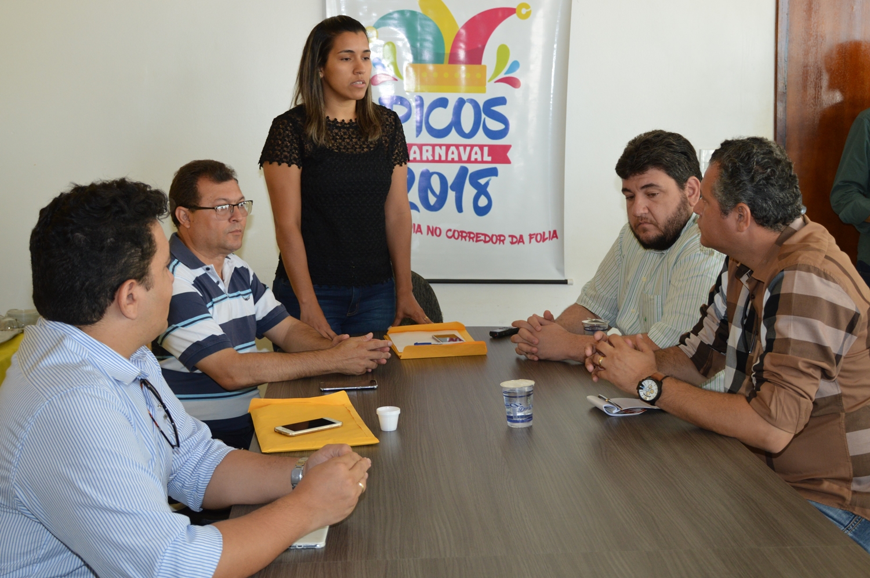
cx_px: 435
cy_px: 289
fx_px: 1086
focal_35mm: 45
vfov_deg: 29.8
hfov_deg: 43.6
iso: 400
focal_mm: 30
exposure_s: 1/80
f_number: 4.5
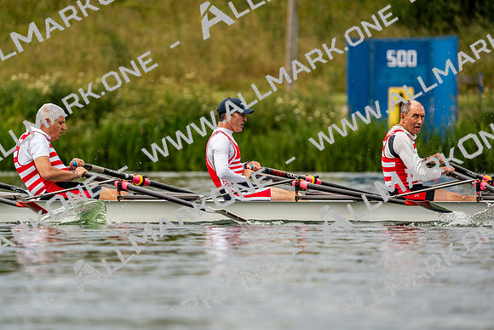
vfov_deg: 3.0
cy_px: 165
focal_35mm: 456
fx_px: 6259
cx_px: 247
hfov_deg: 4.5
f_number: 6.3
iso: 250
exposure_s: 1/2000
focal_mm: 456
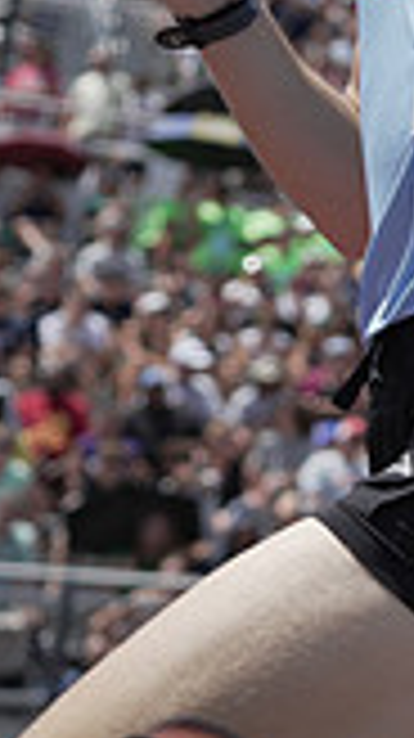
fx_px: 2542
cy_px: 56
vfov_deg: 16.3
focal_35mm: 130
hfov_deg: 8.0
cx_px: 1220
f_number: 2.8
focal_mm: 35
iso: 125
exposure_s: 1/3200
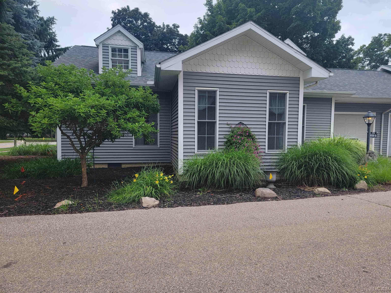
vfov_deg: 56.8
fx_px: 271
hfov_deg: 71.6
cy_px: 146
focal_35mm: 24
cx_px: 196
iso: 16
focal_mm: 6.7
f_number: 1.8
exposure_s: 1/121
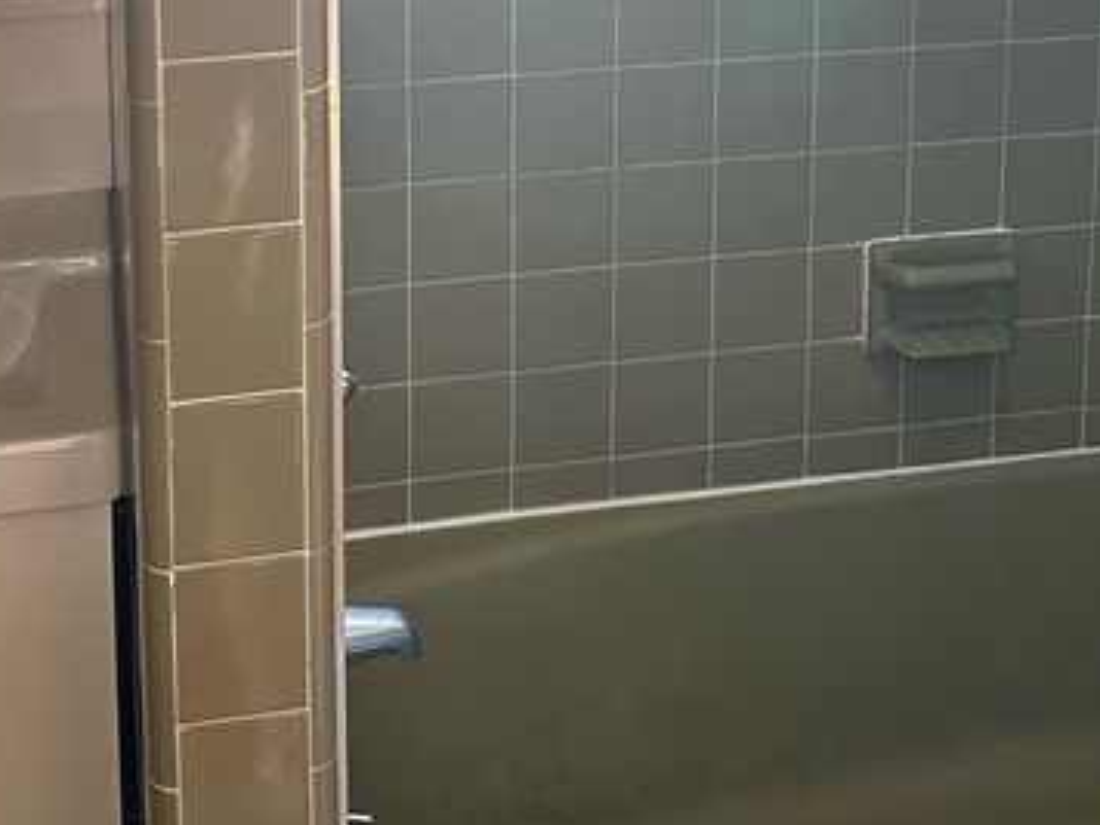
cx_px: 599
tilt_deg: -12.2
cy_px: -204
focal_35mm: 69
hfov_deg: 28.2
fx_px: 2193
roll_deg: -1.3
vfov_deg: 19.8
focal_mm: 6.86
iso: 200
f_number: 1.78
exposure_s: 1/60
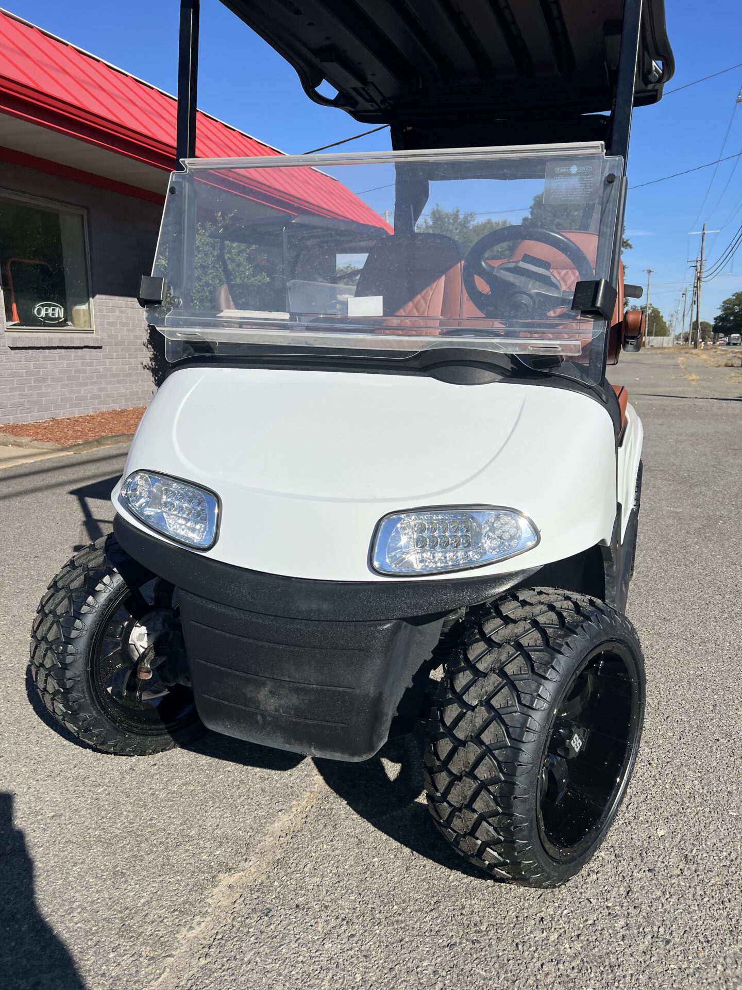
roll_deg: -0.2
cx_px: 371
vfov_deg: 67.3
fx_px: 743
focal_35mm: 26
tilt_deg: -10.6
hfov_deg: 53.1
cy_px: 495
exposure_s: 1/7463
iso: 50
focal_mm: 5.7
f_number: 1.5
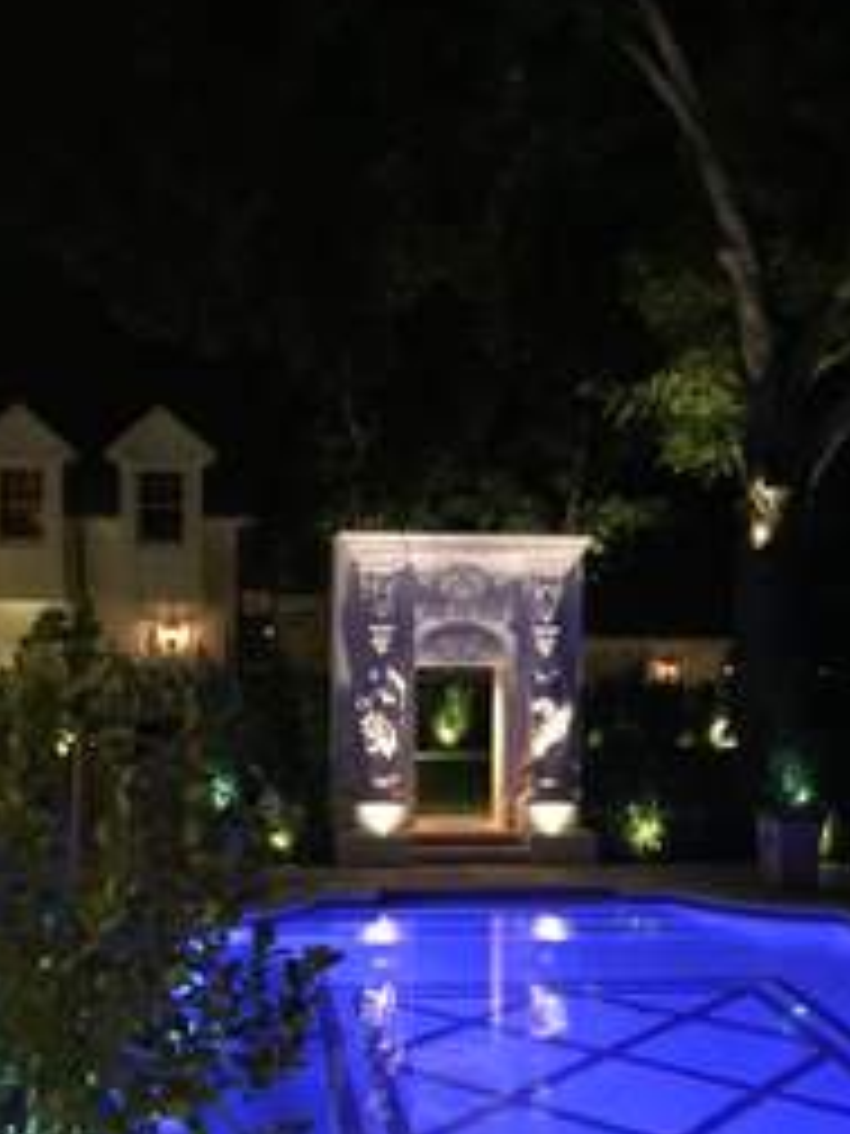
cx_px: 414
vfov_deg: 41.0
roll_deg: -0.3
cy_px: 693
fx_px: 1506
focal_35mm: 46
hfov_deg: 31.5
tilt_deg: -2.7
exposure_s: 1/15
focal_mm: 4.15
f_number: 2.2
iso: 1600
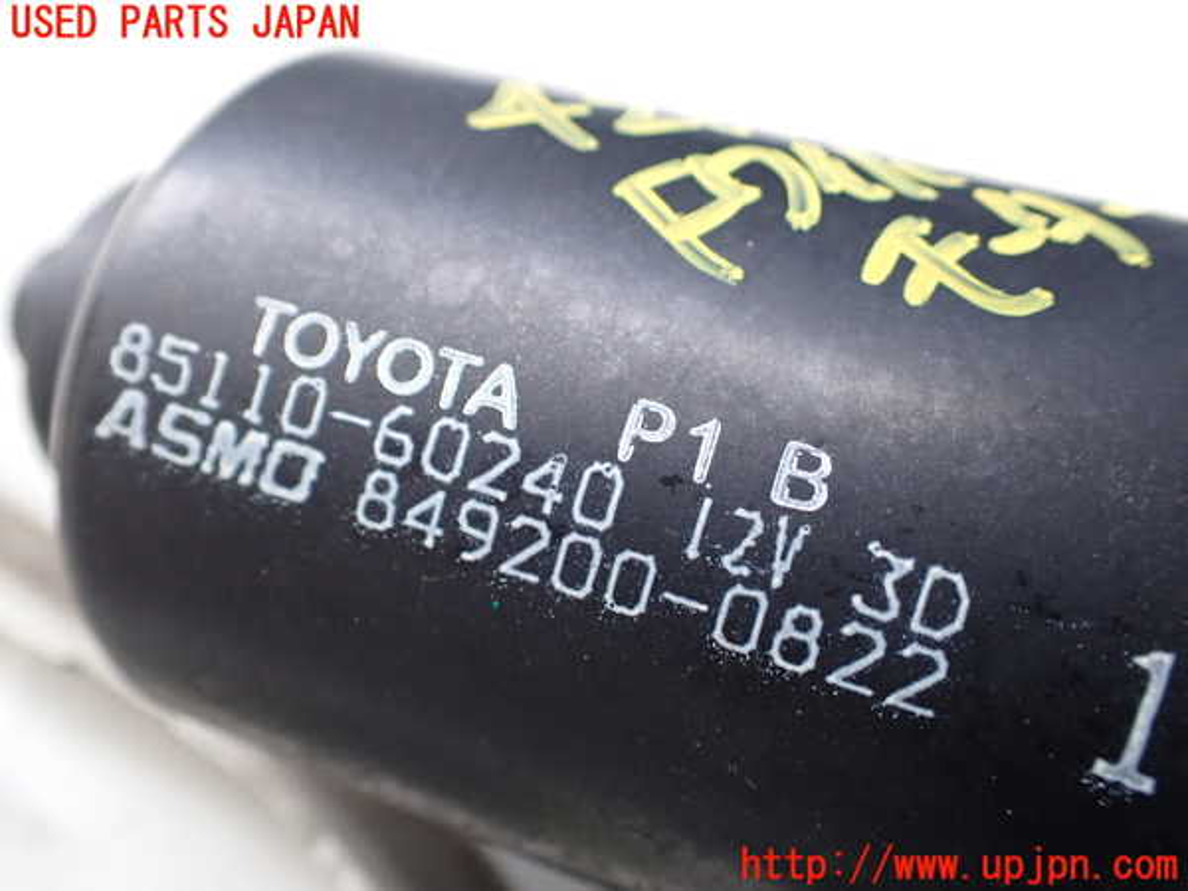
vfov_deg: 46.8
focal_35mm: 30
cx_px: 594
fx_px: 1030
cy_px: 446
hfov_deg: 60.0
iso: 200
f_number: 2.3
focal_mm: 5.4
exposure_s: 1/125
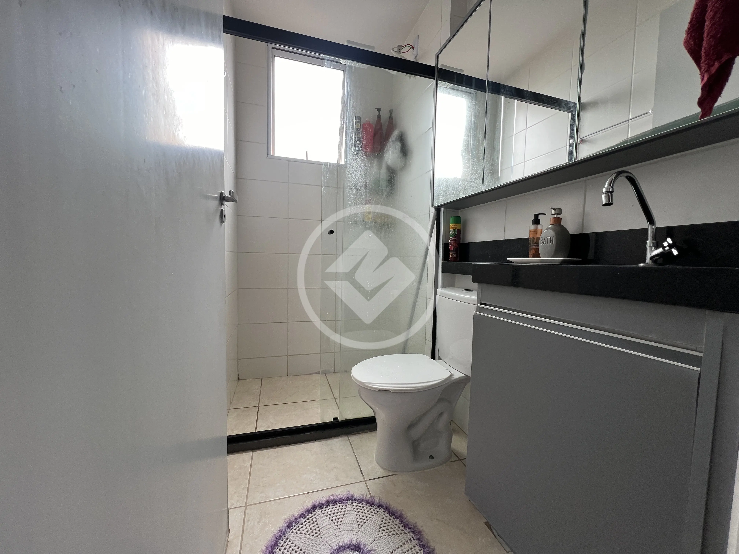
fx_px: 278
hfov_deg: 106.2
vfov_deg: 89.9
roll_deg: -1.7
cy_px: 277
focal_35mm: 13
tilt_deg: -3.5
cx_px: 370
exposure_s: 1/120
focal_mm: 1.57
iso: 80
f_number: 1.8
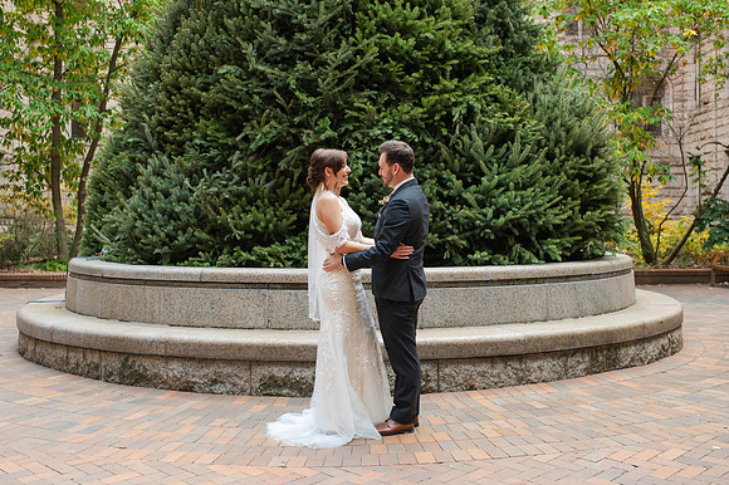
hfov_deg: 45.5
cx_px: 395
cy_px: 248
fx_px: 868
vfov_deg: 31.2
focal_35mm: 43
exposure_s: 1/320
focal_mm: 35
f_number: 3.5
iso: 1000
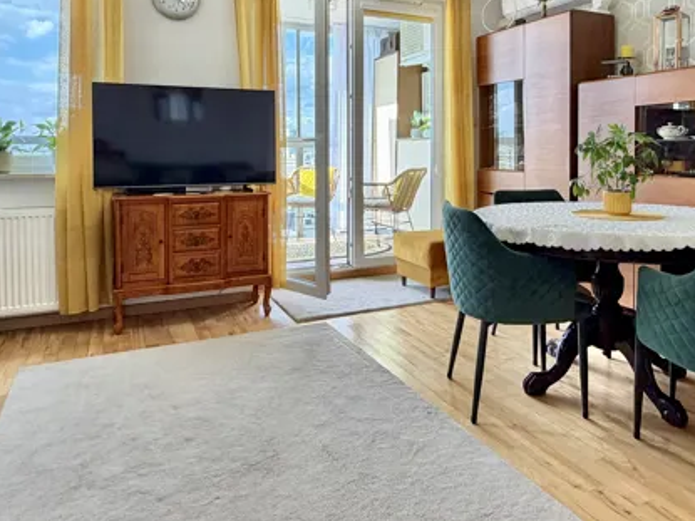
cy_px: 164
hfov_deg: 65.3
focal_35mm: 27
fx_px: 542
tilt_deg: -1.1
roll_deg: +0.8
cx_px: 367
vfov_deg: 50.2
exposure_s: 1/100
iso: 80
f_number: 2.2
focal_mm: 2.22
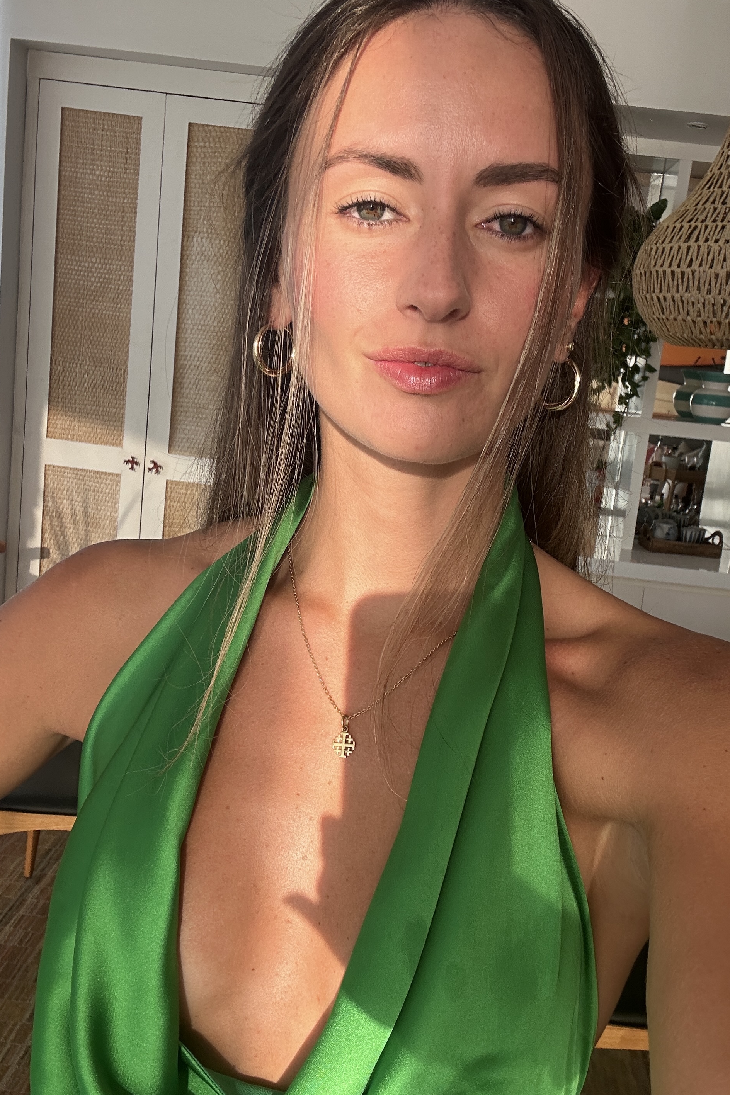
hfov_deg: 38.9
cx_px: 396
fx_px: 1034
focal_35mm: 34
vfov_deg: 55.8
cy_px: 525
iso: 25
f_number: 1.9
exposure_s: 1/258
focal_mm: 2.69
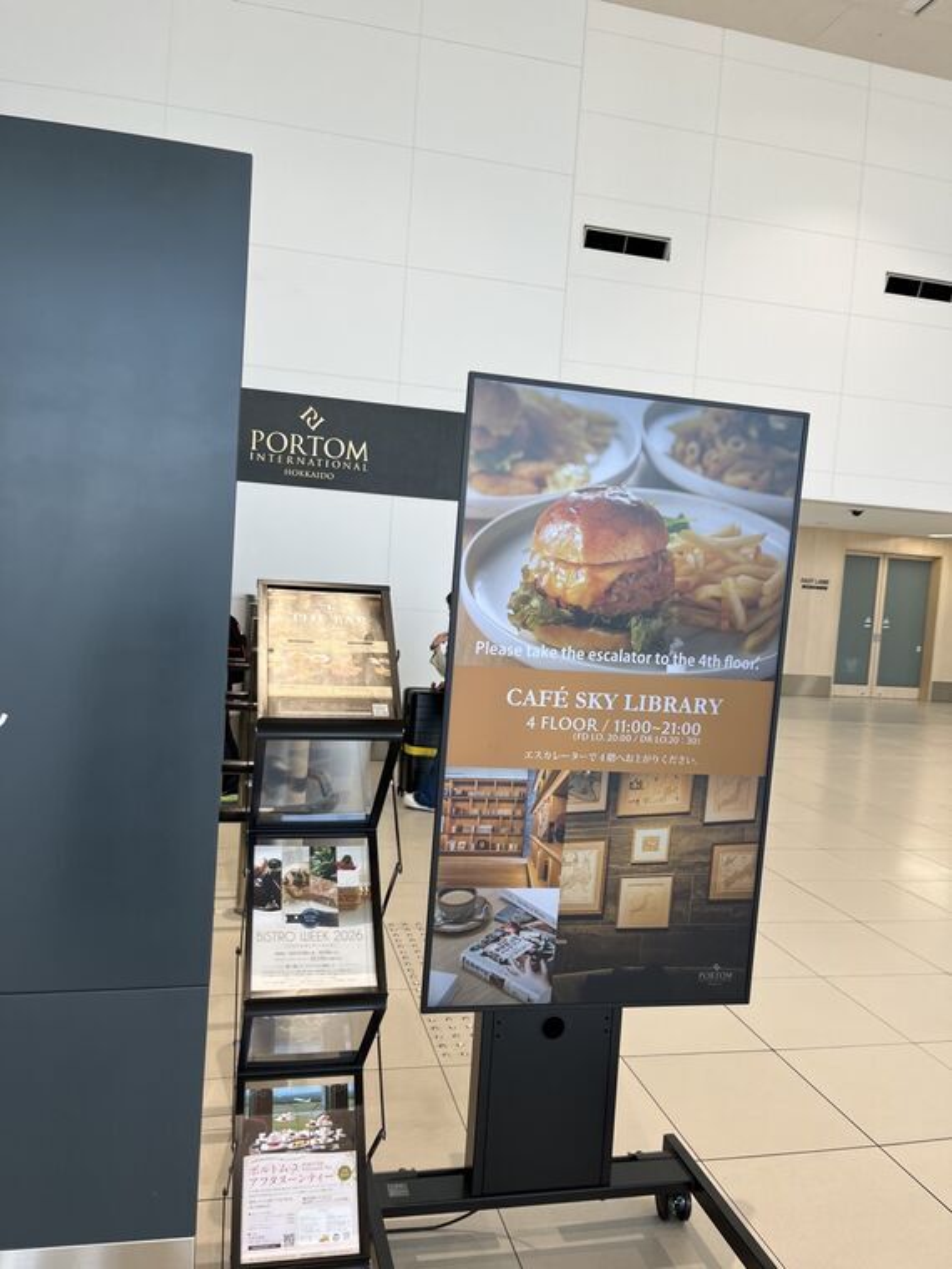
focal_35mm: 26
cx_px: 476
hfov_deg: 53.1
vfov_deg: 67.3
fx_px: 953
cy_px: 634
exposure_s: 1/124
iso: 32
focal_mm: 5.1
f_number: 1.6
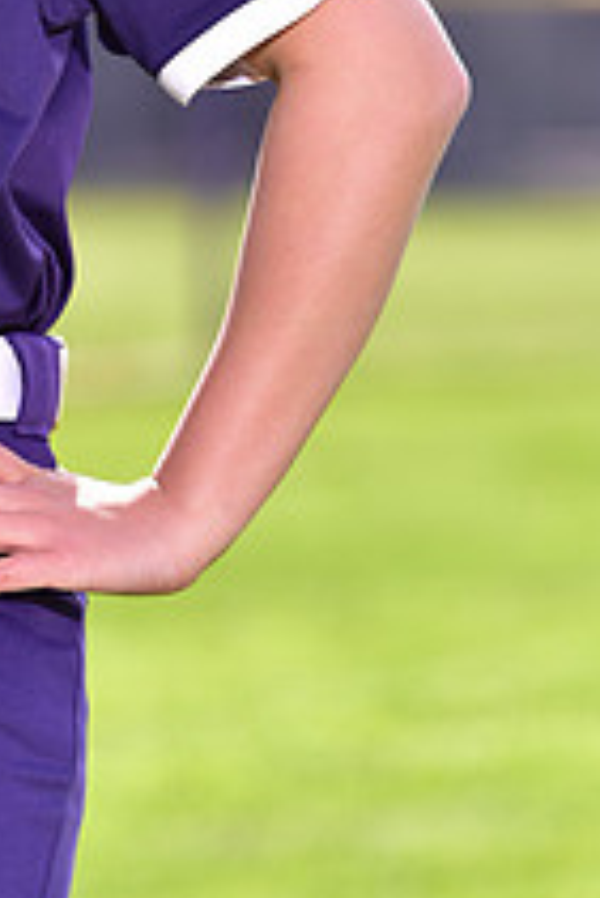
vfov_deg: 4.0
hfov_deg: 2.7
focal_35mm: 509
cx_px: -164
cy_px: -221
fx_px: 12703
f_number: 5
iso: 100
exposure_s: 1/250
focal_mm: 185
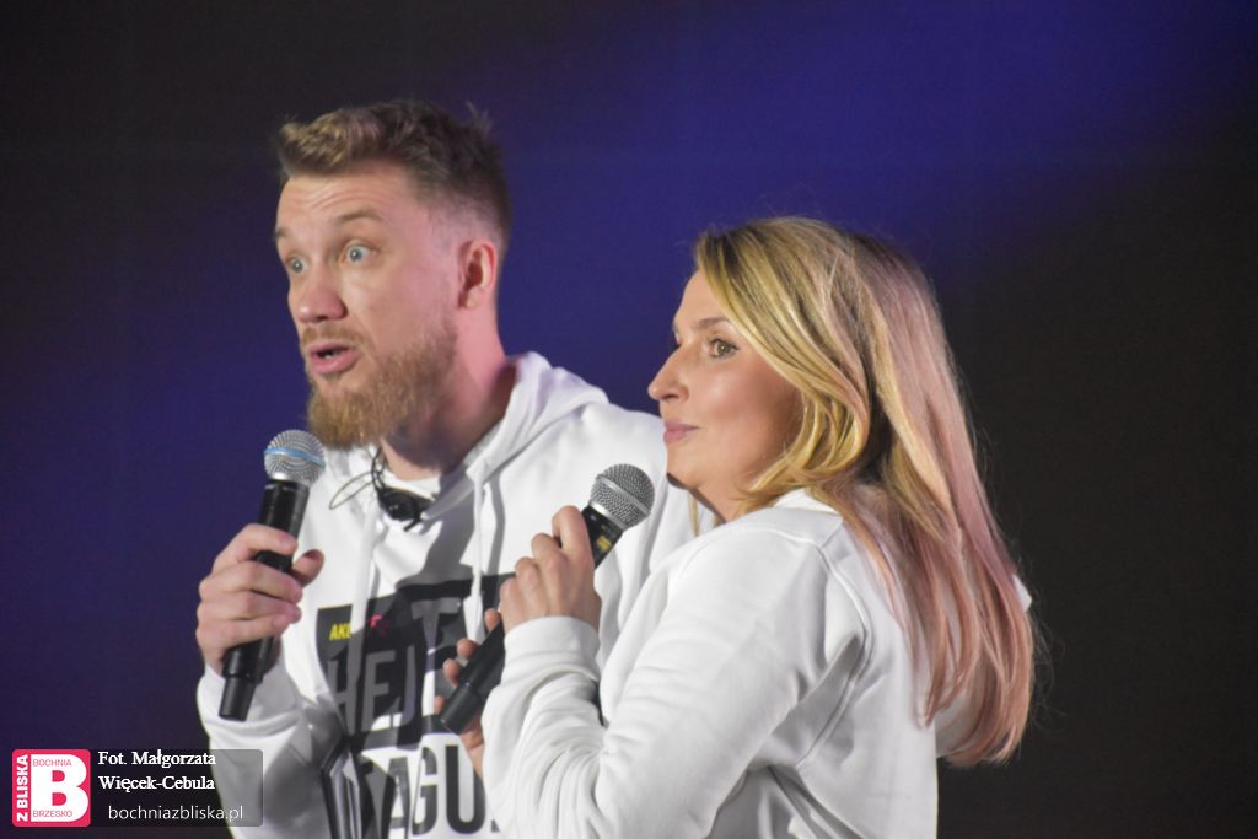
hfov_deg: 11.2
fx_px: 6395
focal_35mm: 183
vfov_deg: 7.5
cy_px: 420
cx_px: 629
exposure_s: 1/125
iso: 5000
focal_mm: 122
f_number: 5.6
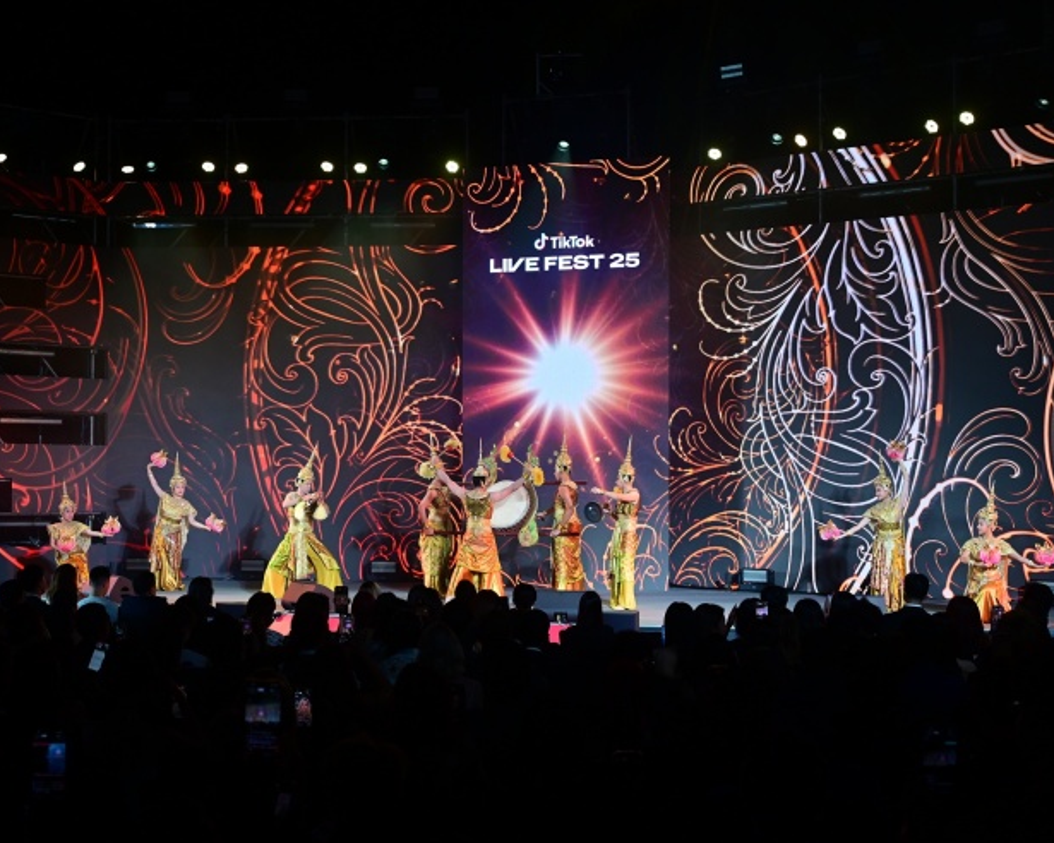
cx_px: 434
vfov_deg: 31.5
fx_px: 1497
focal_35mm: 48
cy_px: 425
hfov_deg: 38.7
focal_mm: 42
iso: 1600
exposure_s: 1/320
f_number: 5
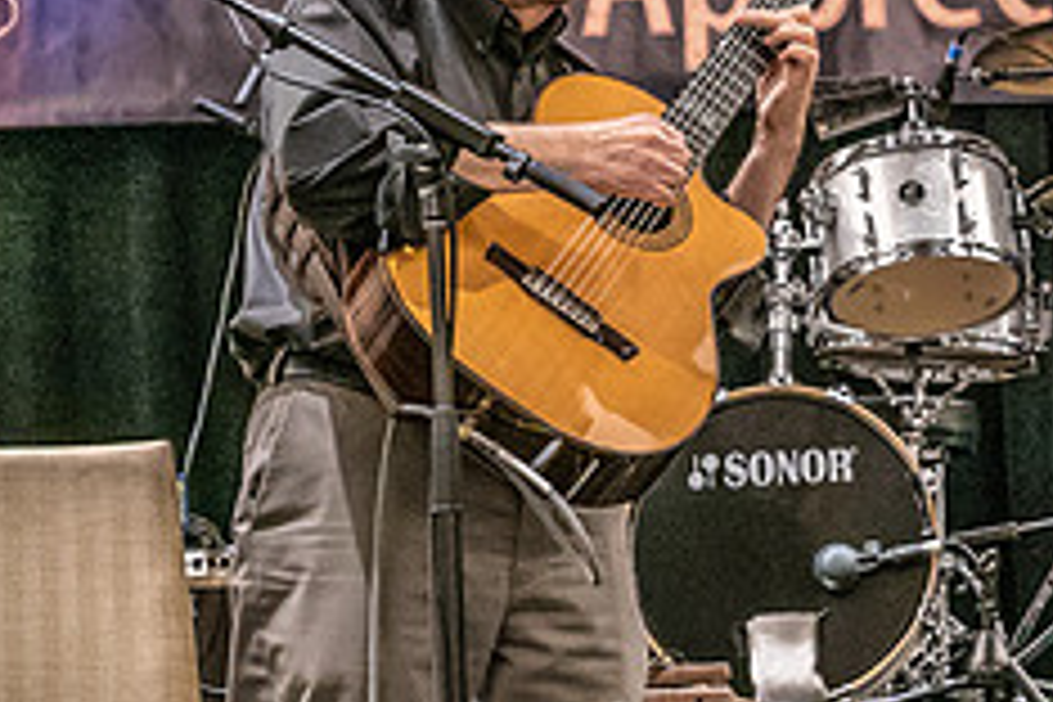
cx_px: 918
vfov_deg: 8.0
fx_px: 5001
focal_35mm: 171
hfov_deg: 11.9
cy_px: 173
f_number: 5.6
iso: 8000
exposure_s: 1/160
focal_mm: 69
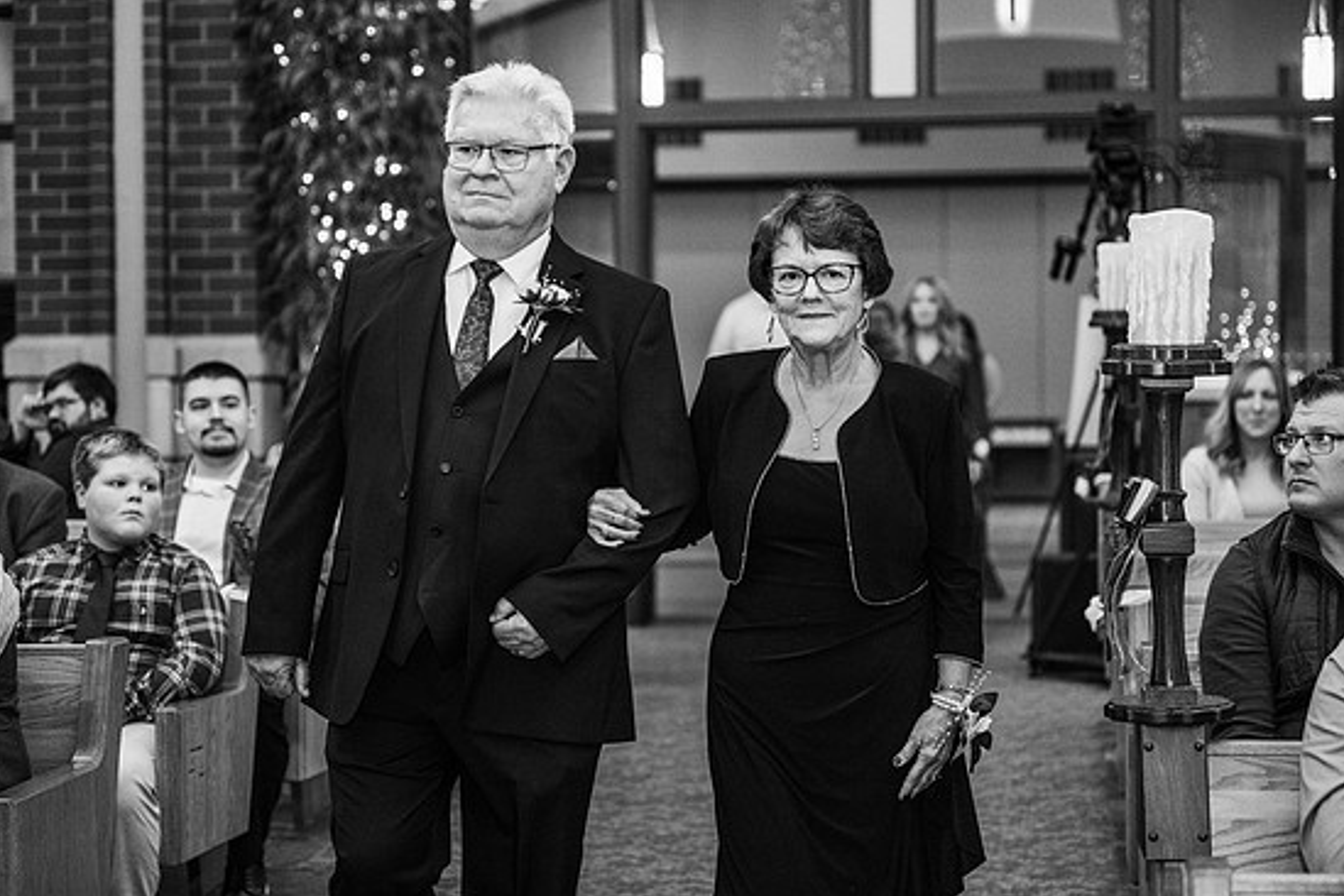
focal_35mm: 74
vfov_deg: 18.4
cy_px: 452
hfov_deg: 27.3
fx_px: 2762
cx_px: 639
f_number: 2.8
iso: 2000
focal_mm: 70
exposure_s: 1/200
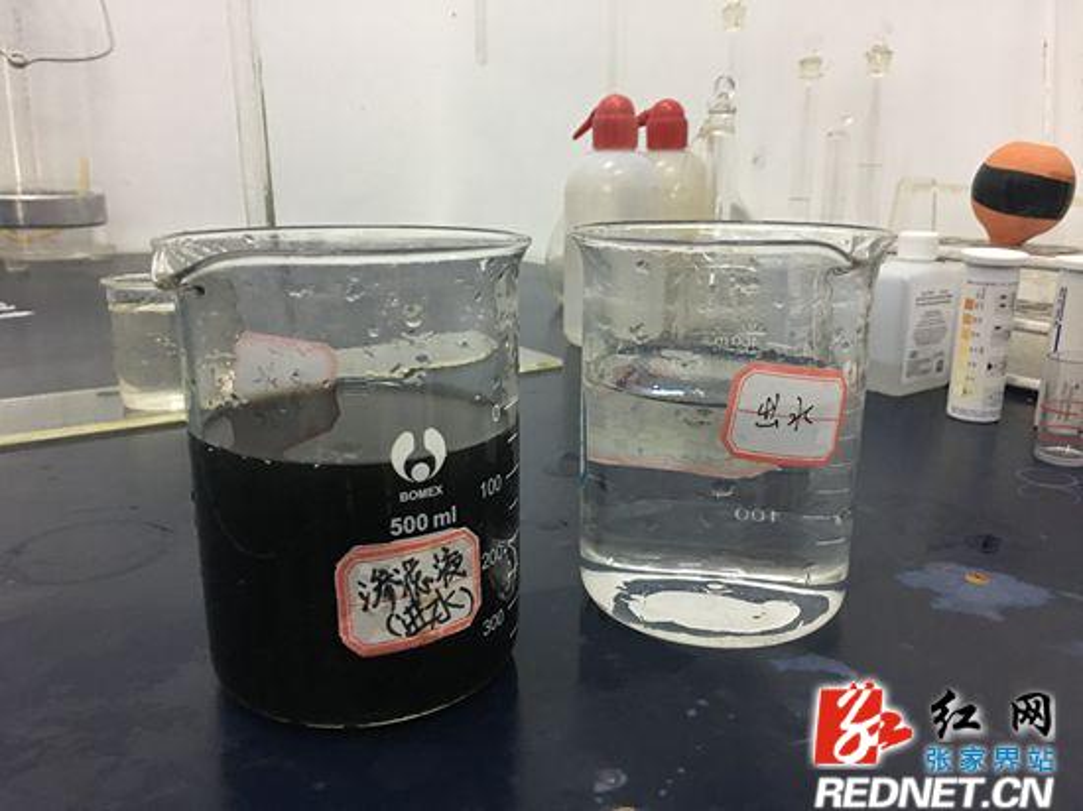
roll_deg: -2.5
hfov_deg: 61.7
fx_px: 907
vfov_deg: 48.2
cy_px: 406
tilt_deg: -13.7
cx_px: 542
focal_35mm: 29
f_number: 2.2
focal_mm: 4.15
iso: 80
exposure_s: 1/10
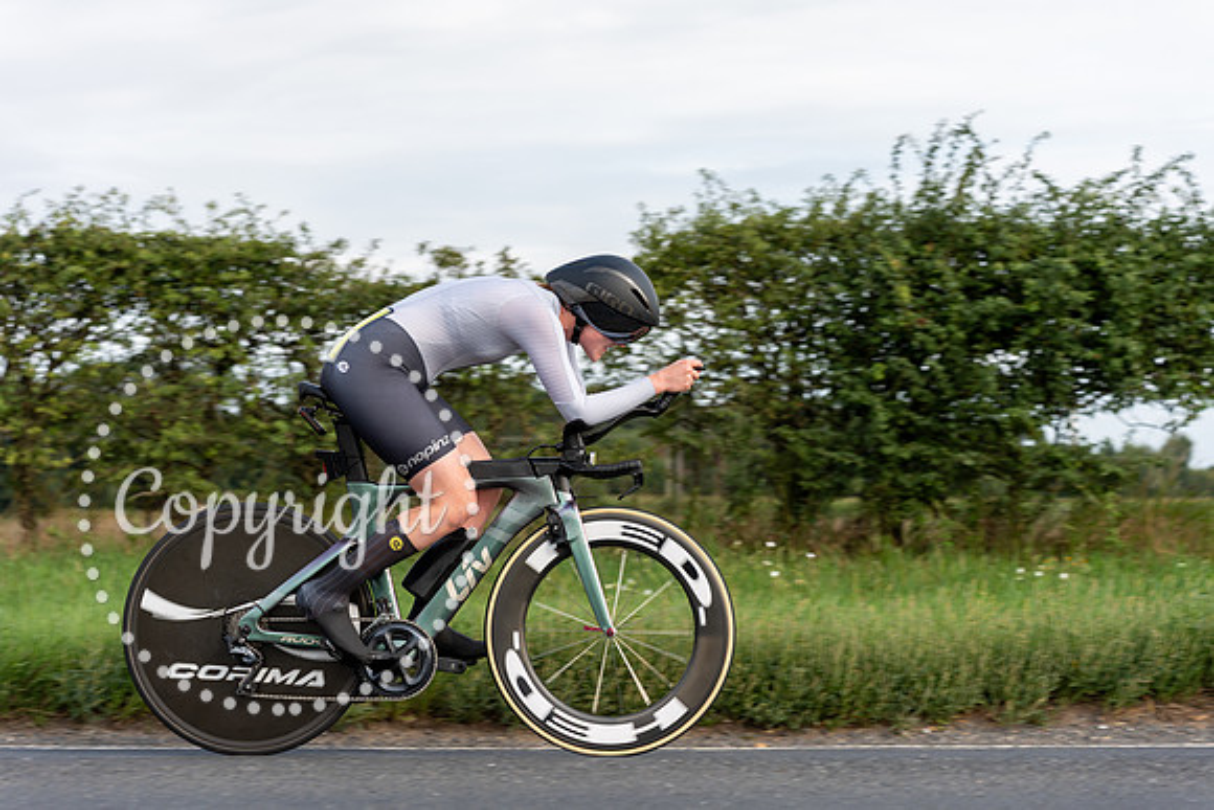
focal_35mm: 79
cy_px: 405
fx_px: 2651
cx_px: 607
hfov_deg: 25.8
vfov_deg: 17.4
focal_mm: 75
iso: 160
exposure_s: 1/640
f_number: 4
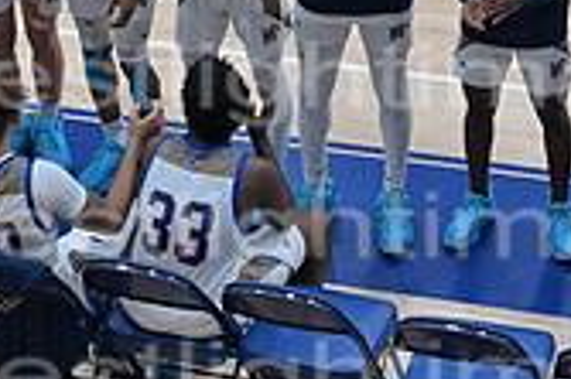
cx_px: 366
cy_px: 10
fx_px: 2757
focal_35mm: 174
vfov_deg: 7.8
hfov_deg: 11.8
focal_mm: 50
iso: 3200
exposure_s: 1/400
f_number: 4
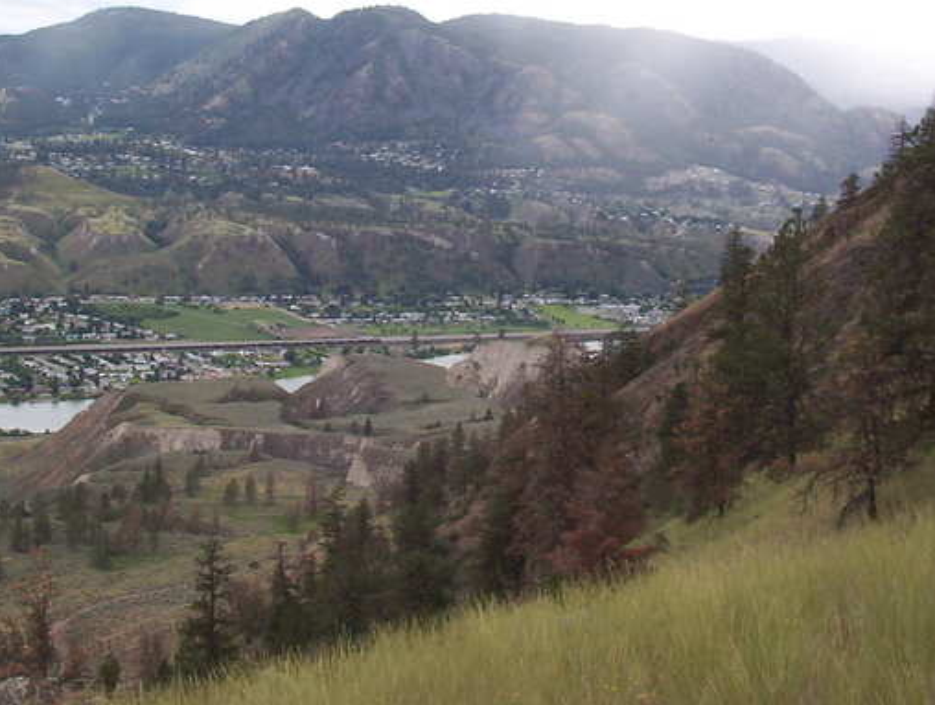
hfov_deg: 33.0
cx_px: 364
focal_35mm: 58
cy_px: 215
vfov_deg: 25.1
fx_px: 1570
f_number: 4.5
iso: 100
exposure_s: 1/201
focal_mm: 6
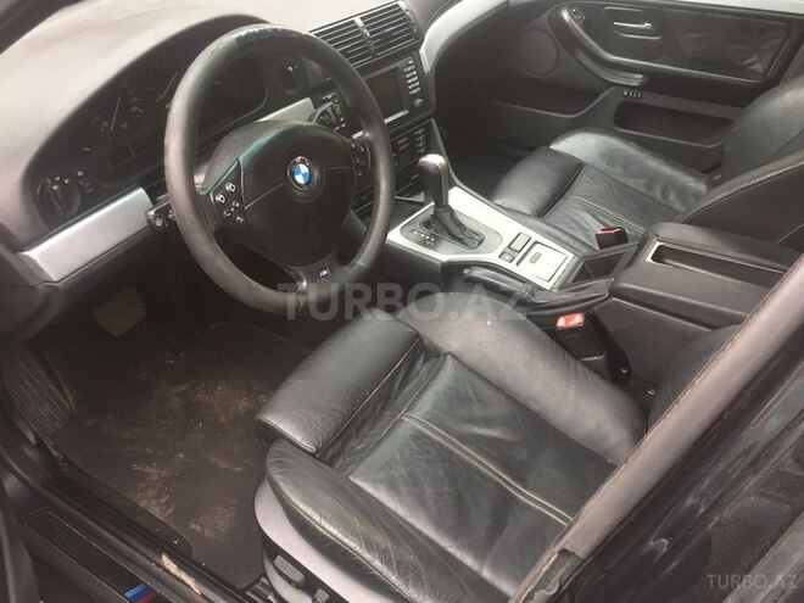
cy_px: 302
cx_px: 402
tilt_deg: -39.4
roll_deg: +0.4
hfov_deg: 61.7
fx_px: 674
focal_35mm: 29
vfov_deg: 48.2
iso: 40
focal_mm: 4.15
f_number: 2.2
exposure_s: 1/33
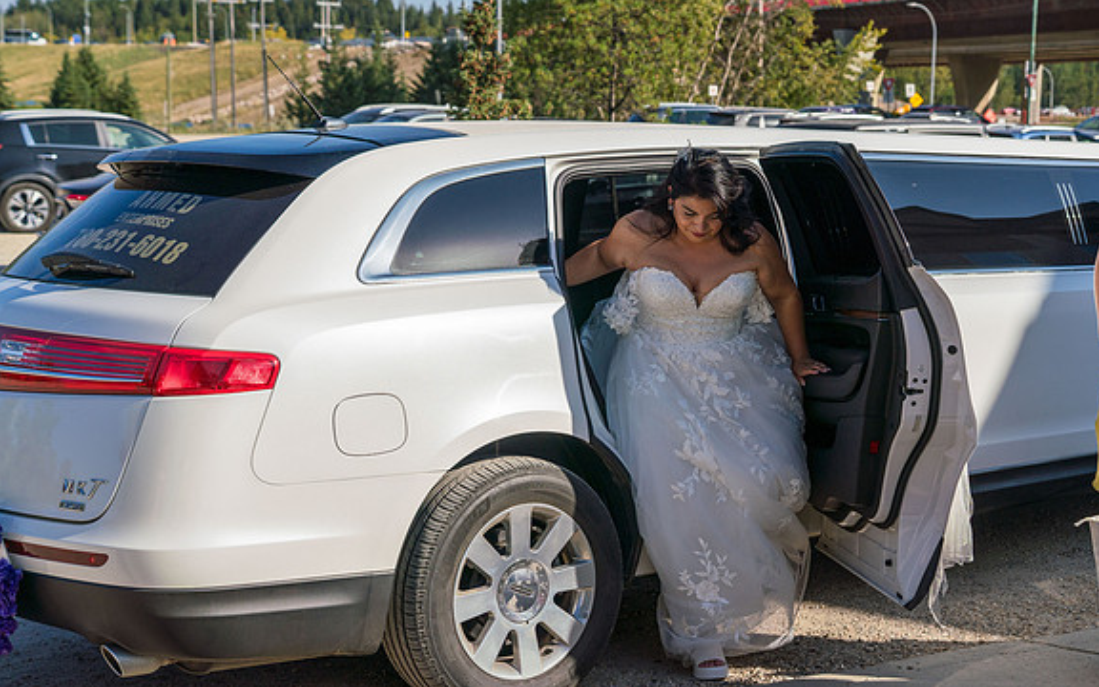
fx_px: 1677
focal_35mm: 56
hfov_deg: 36.0
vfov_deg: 23.1
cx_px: 715
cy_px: 367
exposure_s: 1/2500
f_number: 4
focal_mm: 42
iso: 250
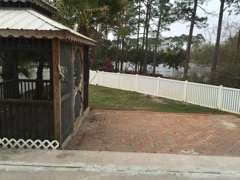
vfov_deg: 48.2
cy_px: 90
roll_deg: -1.6
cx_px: 120
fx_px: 201
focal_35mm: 29
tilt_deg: -10.0
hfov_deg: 61.7
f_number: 2.2
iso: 32
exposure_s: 1/460
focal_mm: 4.15
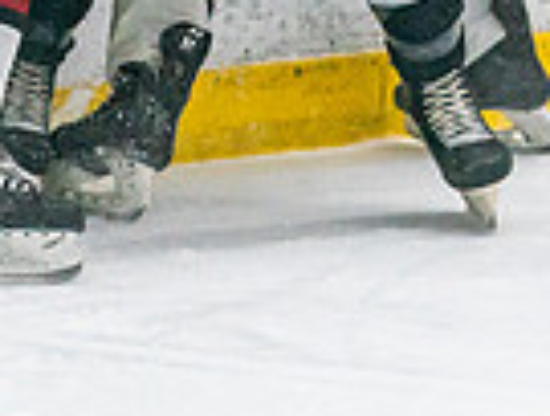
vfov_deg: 3.3
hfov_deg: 4.4
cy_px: -301
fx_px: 7169
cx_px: 175
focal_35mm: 450
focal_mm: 92
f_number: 2.8
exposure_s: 1/1250
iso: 3200
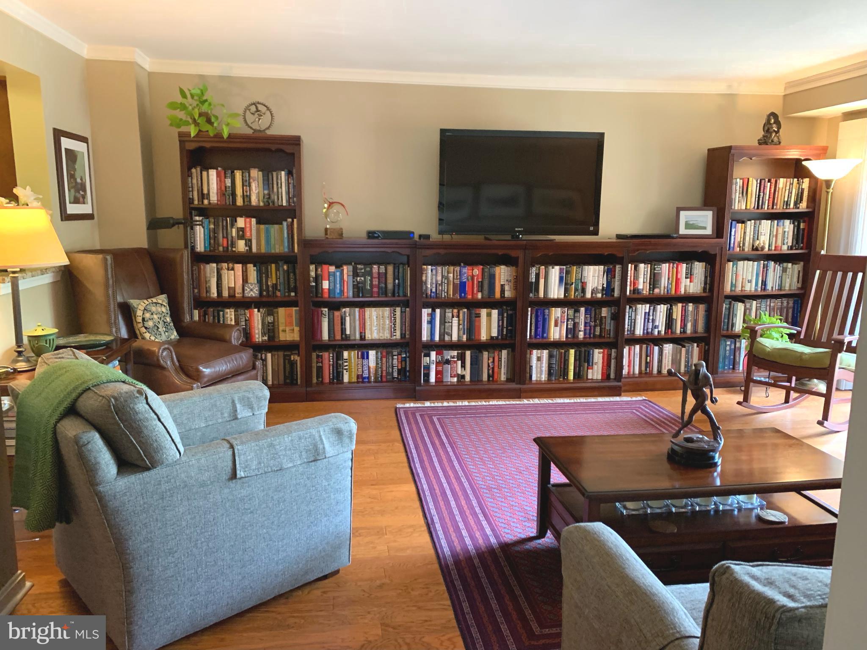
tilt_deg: -8.9
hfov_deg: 67.3
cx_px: 434
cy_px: 325
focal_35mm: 26
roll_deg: -0.9
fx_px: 651
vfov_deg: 53.1
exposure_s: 1/30
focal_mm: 4.25
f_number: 1.8
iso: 320
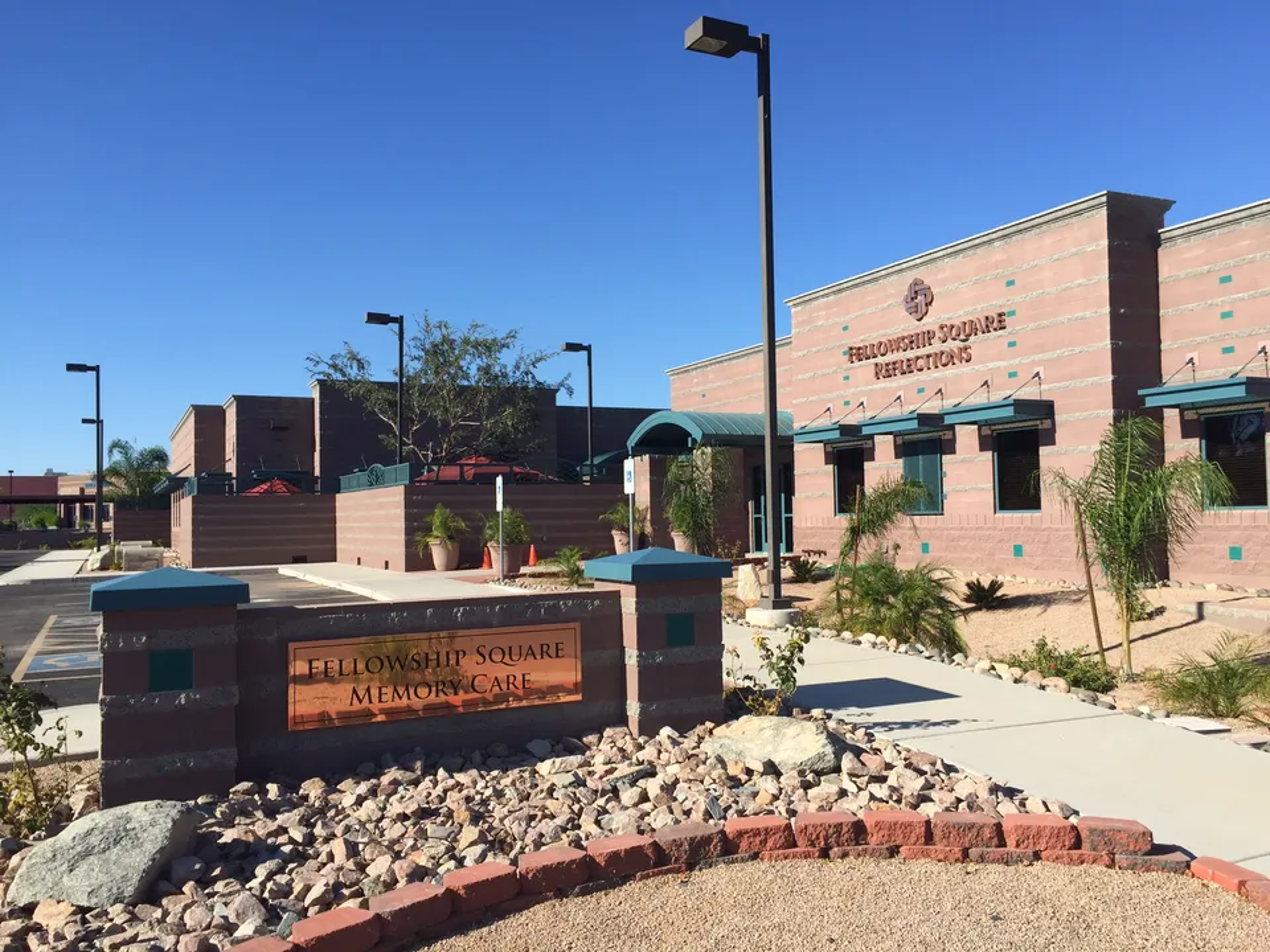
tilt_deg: +1.1
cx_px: 635
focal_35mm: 29
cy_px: 476
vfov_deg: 48.2
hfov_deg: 61.7
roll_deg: +0.0
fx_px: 1064
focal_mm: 4.2
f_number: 2.2
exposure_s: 1/1647
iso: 32
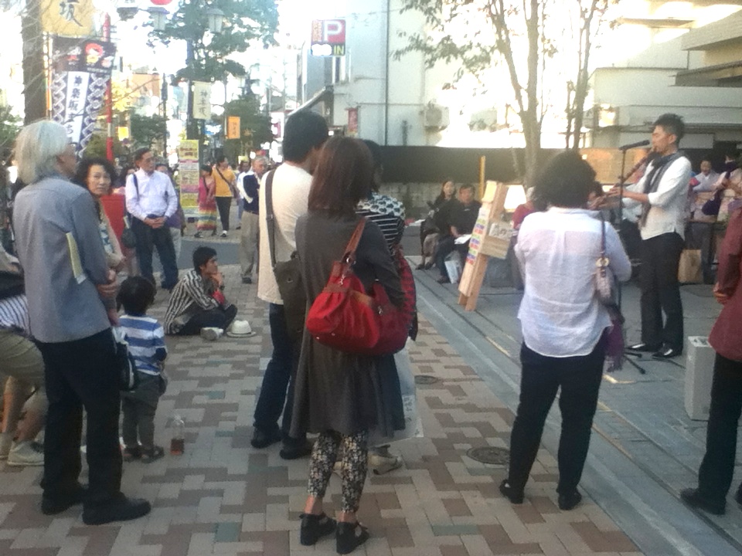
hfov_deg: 56.8
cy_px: 278
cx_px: 371
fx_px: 686
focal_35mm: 32
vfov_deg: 44.2
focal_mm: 3.85
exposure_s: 1/151
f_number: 2.4
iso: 80
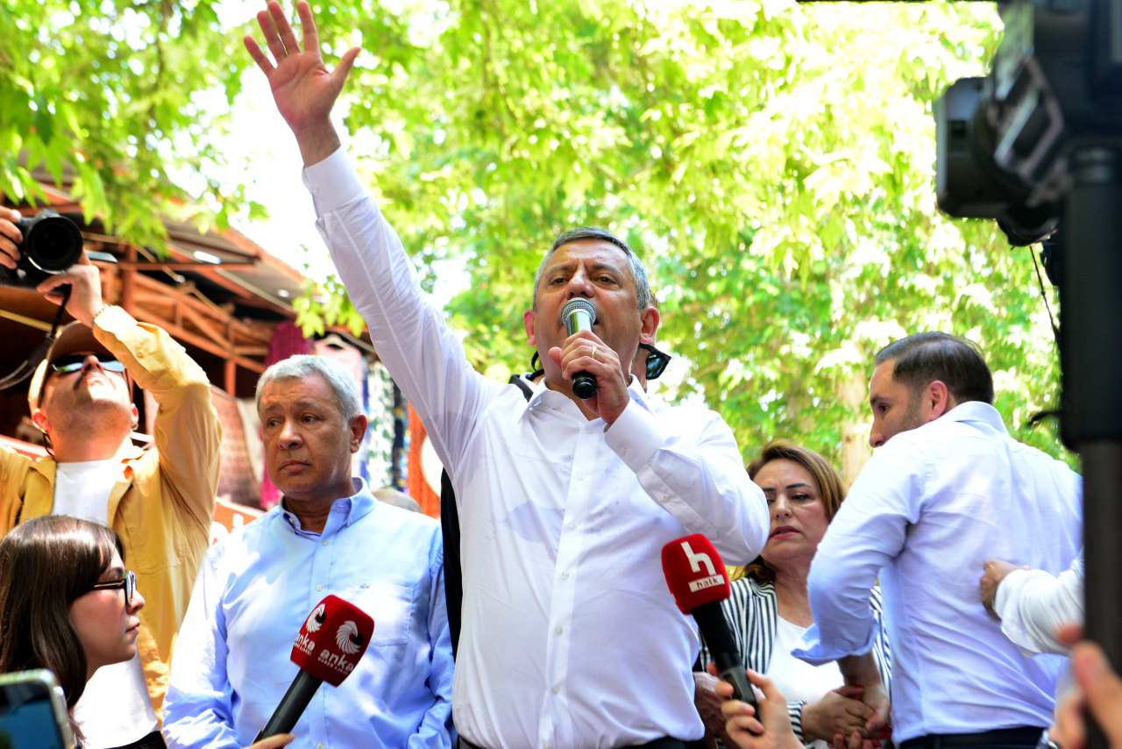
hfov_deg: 28.8
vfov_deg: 19.5
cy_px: 374
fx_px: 2182
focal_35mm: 70
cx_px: 561
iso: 1600
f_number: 5.6
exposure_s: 1/200
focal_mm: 70
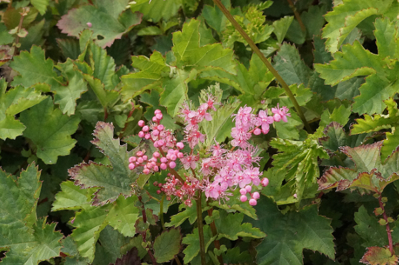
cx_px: 147
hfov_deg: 6.7
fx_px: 3423
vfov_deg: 4.4
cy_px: -1
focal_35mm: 309
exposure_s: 1/160
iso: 1000
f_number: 13
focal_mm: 100
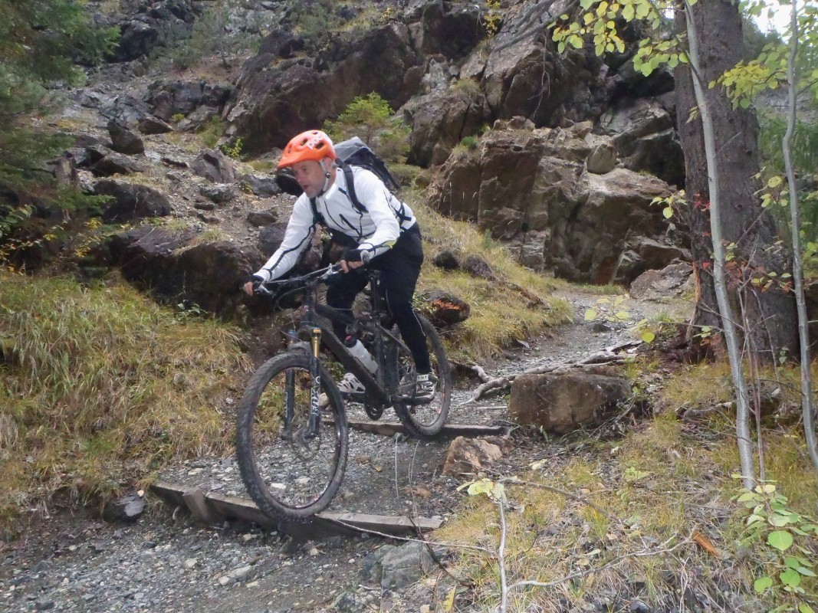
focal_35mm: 28
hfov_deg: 63.4
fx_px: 662
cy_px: 306
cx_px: 409
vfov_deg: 49.7
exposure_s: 1/500
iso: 800
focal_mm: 5
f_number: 3.5
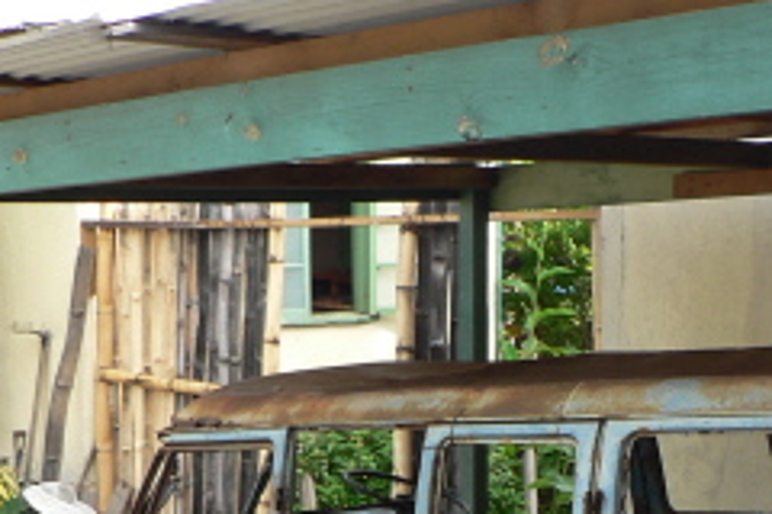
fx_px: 1844
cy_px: 573
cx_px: 684
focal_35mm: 86
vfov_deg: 15.4
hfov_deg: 23.1
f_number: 3.2
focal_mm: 6
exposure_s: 1/100
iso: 64
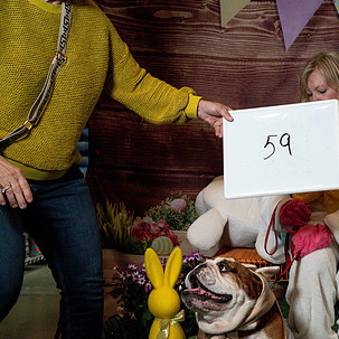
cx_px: 323
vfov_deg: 26.4
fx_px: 720
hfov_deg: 25.4
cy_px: 214
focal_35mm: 65
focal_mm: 40
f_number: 4.5
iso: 8000
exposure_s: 1/500
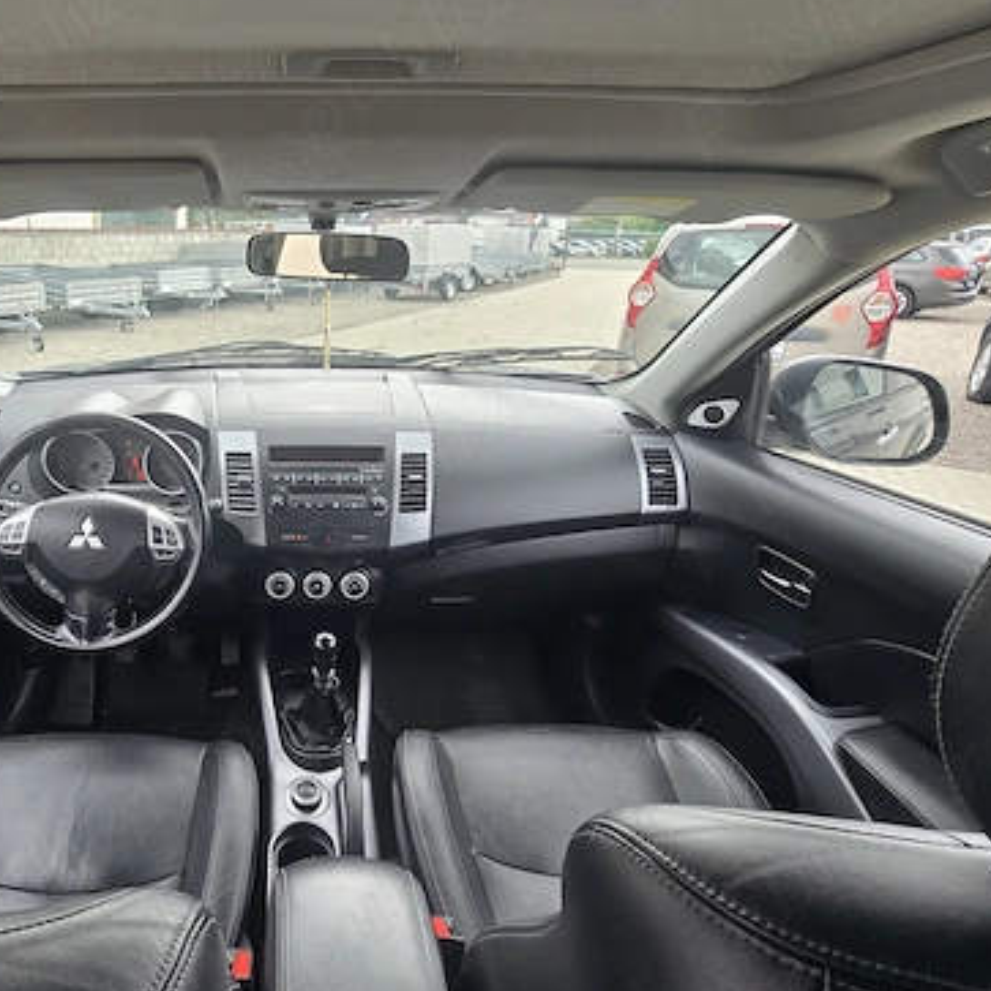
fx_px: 615
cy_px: 461
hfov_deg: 73.4
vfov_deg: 77.6
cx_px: 276
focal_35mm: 19
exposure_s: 1/115
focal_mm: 2.2
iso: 50
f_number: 2.2
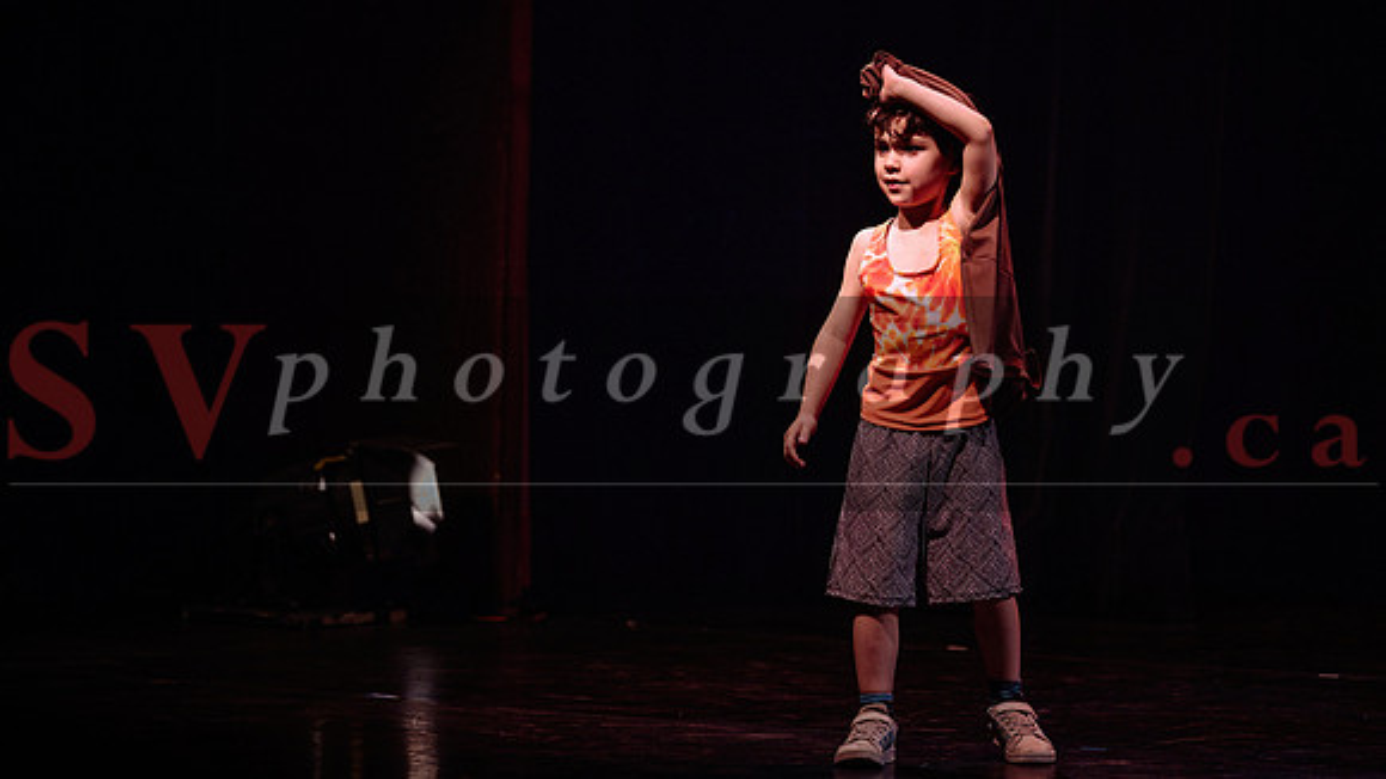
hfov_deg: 9.9
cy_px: 234
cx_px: 871
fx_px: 7979
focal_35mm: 217
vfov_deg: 5.6
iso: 1600
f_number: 2.8
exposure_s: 1/320
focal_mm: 165
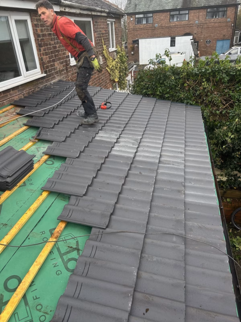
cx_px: 120
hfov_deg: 53.1
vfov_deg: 67.3
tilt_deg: -29.1
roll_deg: +4.6
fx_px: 241
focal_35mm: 26
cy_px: 161
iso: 40
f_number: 1.5
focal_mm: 5.7
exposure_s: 1/270
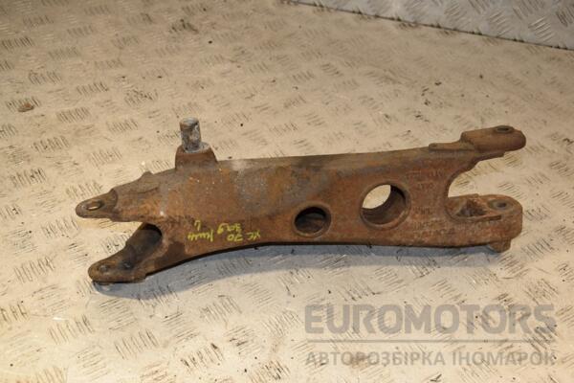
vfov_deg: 25.8
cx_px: 287
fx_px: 837
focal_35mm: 52
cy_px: 192
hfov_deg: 37.9
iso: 800
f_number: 7.1
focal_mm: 35
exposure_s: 1/200
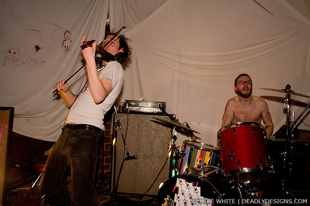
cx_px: 155
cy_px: 103
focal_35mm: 30
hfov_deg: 62.0
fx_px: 258
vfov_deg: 43.5
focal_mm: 20
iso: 1250
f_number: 2.8
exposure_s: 1/50
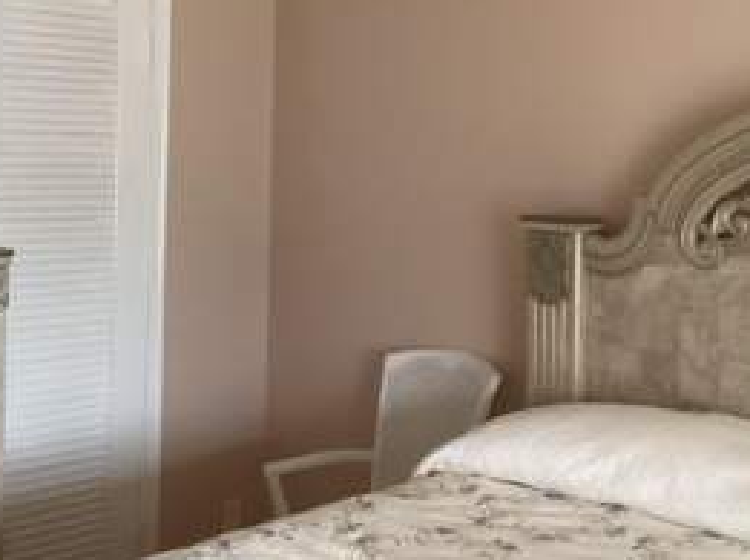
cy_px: 165
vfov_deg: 25.4
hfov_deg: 33.8
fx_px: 1233
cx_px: 371
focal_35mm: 57
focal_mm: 3.3
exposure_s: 1/40
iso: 320
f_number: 2.4
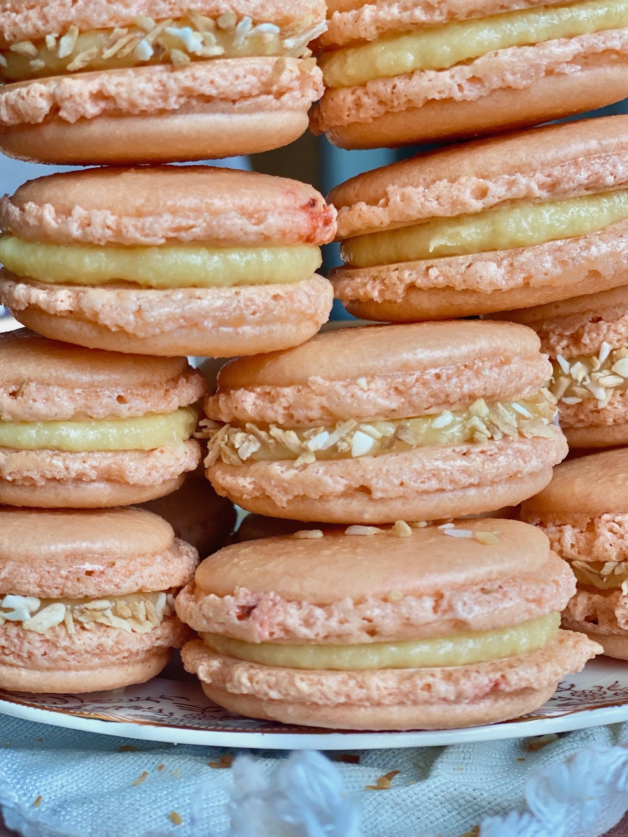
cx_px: 314
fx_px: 1258
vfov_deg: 36.8
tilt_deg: -10.7
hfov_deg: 28.0
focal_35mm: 52
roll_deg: +2.6
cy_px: 418
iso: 80
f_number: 2
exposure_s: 1/120
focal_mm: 6
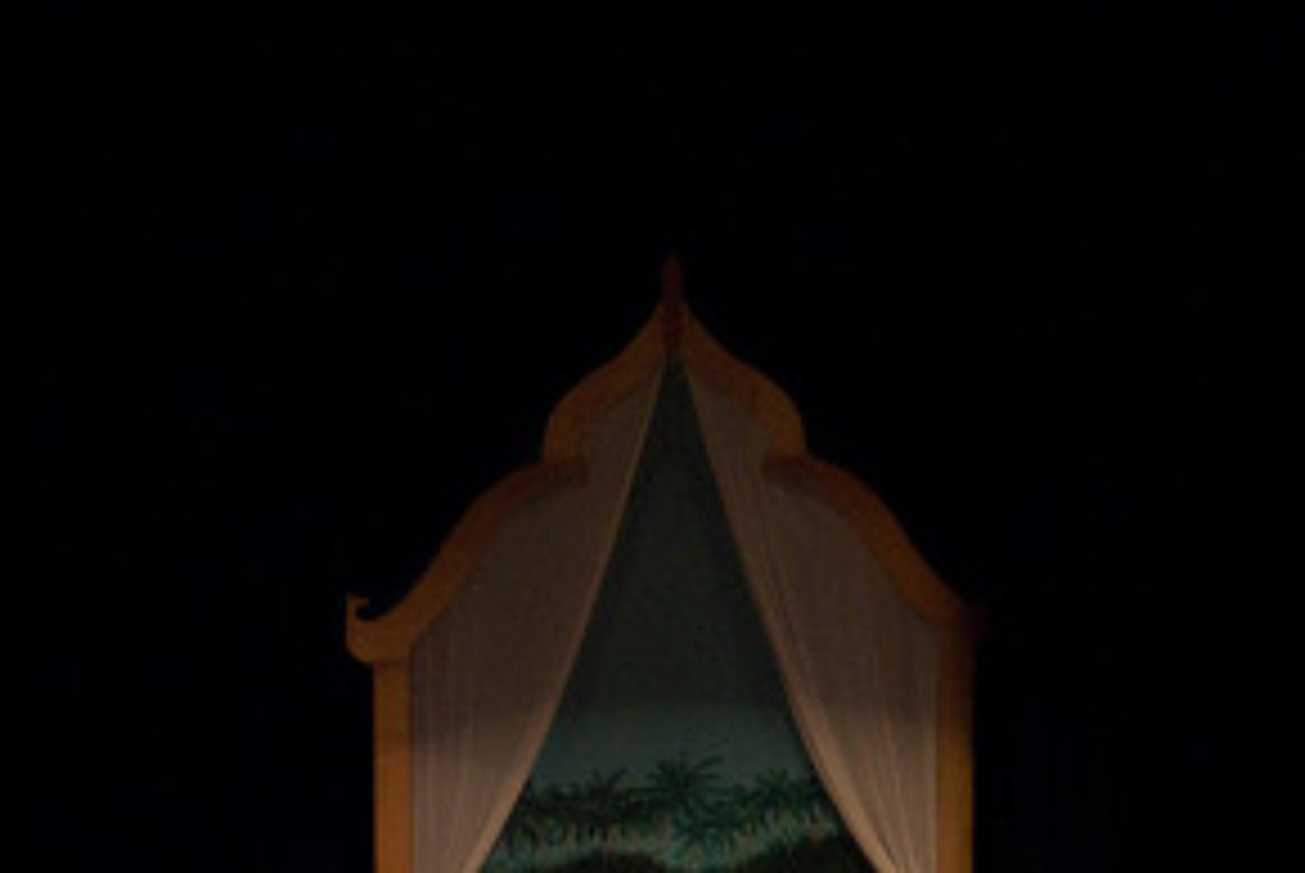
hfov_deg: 12.4
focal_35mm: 165
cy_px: 814
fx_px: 5987
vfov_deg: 8.3
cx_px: 954
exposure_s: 1/160
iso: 1000
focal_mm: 55
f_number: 2.8
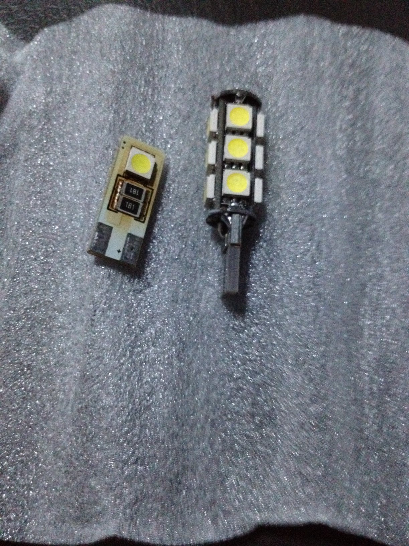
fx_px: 551
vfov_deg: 52.6
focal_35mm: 35
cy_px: 273
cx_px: 204
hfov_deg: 40.7
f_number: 2.4
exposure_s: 1/15
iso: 800
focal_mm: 4.28
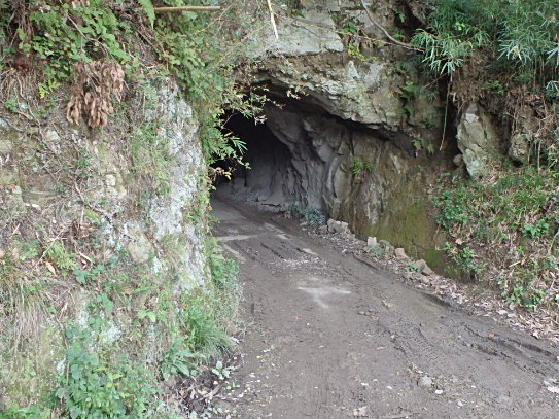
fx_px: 533
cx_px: 289
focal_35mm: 33
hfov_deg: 55.4
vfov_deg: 42.8
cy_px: 183
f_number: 3.9
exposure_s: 1/60
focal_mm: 5
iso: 160
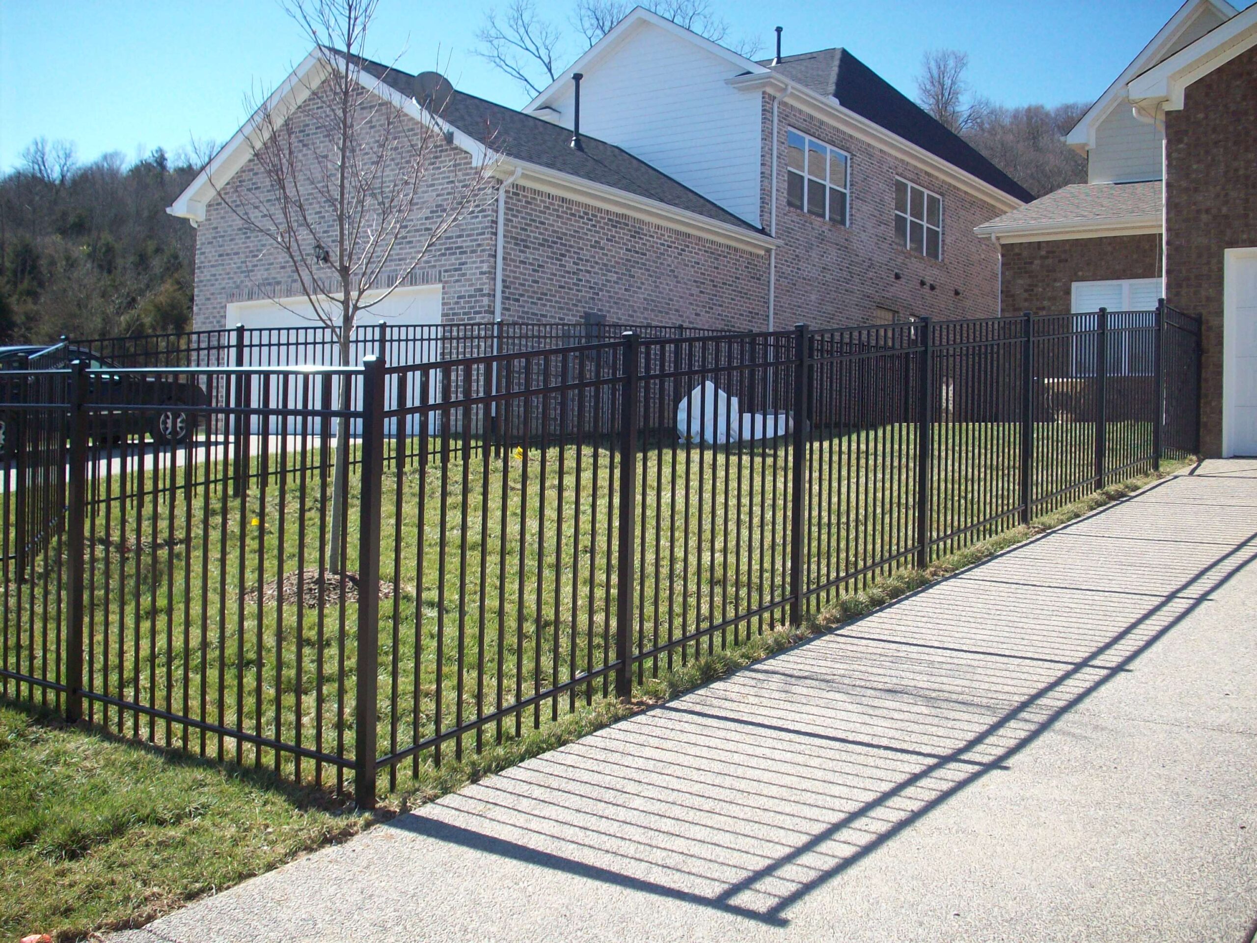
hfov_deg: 50.1
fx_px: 1344
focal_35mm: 37
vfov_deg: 38.7
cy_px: 472
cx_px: 628
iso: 80
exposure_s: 1/645
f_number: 2.8
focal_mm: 6.2
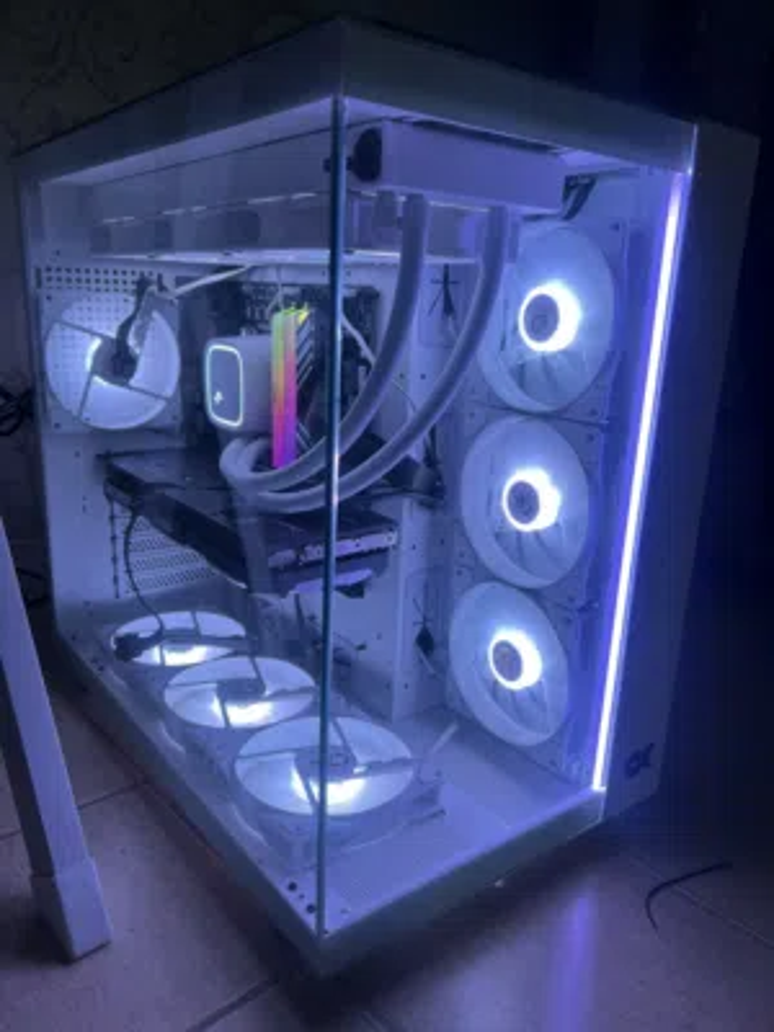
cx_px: 387
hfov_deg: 53.1
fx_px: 775
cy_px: 516
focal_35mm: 26
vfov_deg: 67.3
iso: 125
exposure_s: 1/109
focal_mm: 5.7
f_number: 1.5
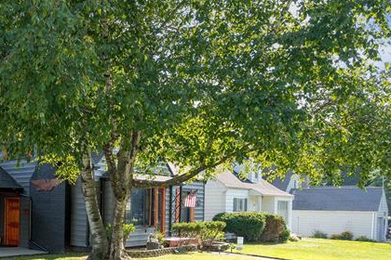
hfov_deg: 42.9
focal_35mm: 39
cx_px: 3
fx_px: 424
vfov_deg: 33.1
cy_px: 214
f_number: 7.1
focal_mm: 16
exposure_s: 1/60
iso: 250
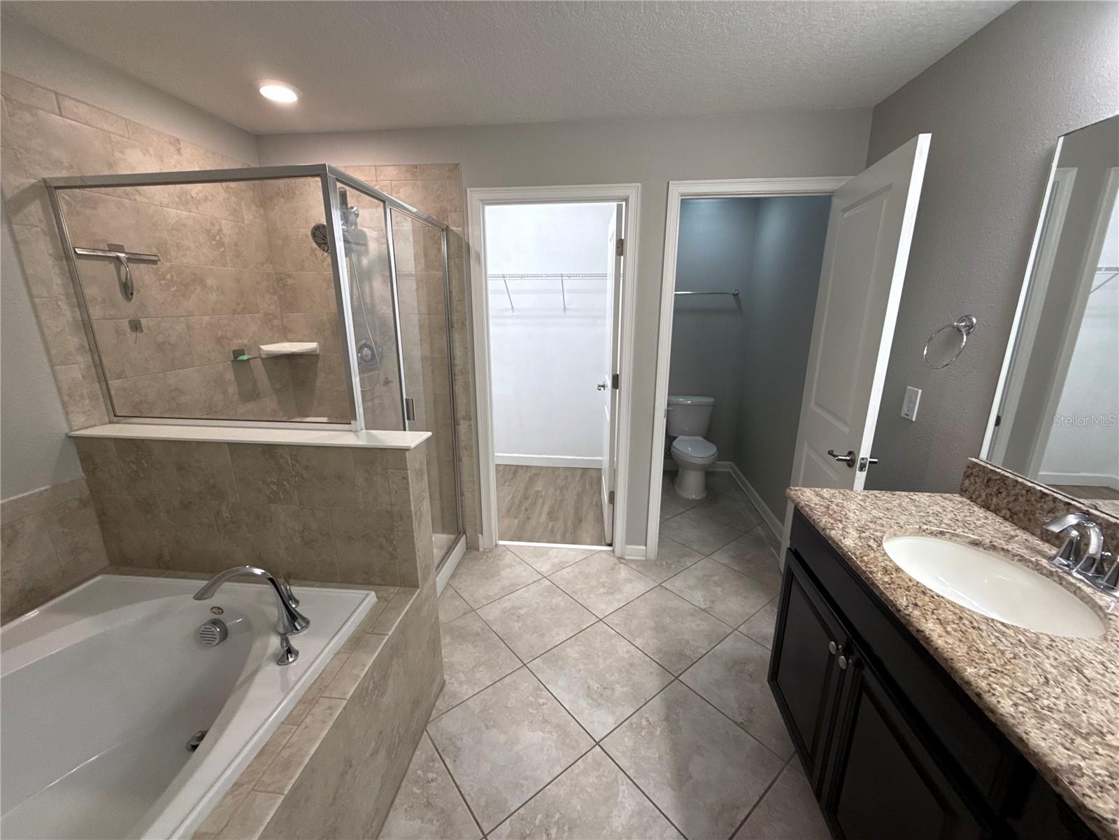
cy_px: 420
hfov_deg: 102.1
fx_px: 453
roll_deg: -0.5
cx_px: 560
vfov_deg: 85.7
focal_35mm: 14
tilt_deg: -13.9
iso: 250
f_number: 2.2
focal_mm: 2.22
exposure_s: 1/120
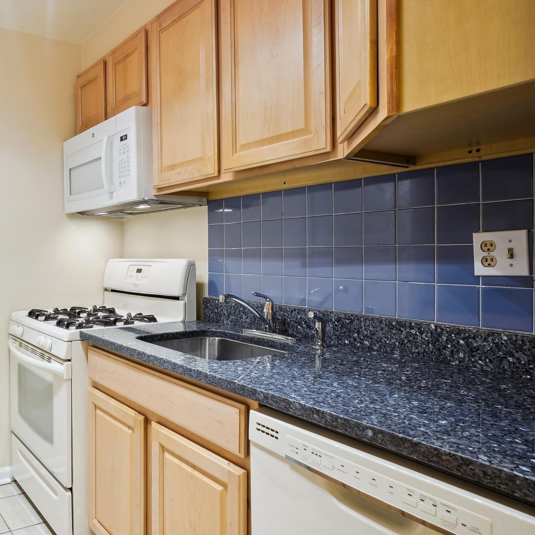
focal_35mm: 26
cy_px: 255
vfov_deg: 60.9
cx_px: 96
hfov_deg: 55.9
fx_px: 455
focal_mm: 17
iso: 100
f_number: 8
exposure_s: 1.6
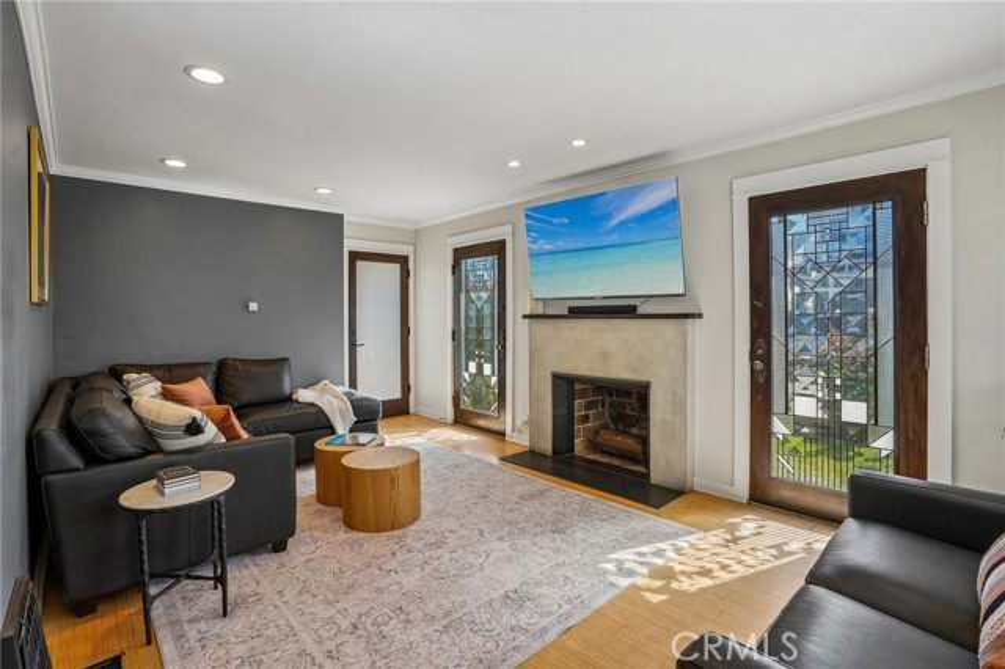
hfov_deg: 96.8
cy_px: 334
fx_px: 446
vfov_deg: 73.7
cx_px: 502
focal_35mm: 16
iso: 400
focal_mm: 16
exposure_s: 1/80
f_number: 8
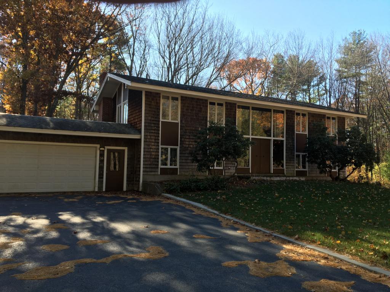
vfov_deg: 48.2
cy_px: 146
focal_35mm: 29
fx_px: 327
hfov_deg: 61.7
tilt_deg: +4.7
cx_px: 195
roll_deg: -1.0
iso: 25
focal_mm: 4.15
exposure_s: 1/351
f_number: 2.2
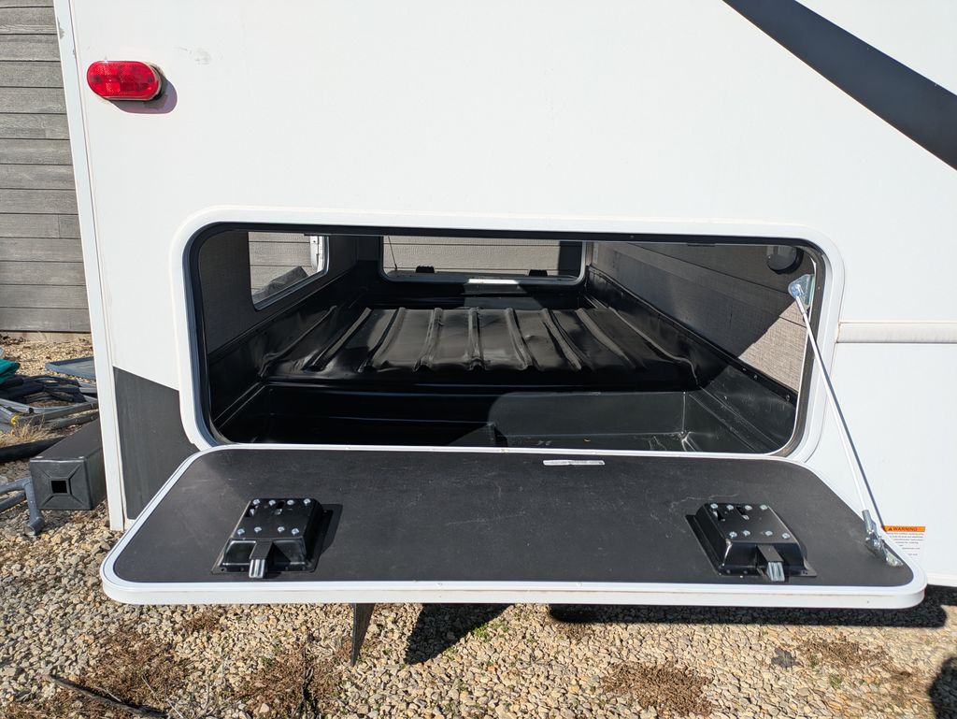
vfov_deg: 54.9
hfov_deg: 69.4
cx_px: 478
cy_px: 360
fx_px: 691
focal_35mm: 25
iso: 51
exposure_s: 1/2732
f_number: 1.89
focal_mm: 5.43
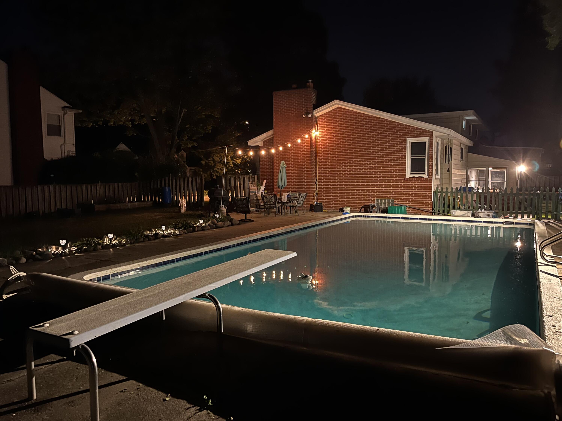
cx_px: 281
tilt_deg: -4.5
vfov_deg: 53.1
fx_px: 422
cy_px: 210
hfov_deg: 67.3
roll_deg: +0.7
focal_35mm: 26
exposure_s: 1/9
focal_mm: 5.1
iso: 640
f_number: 1.6
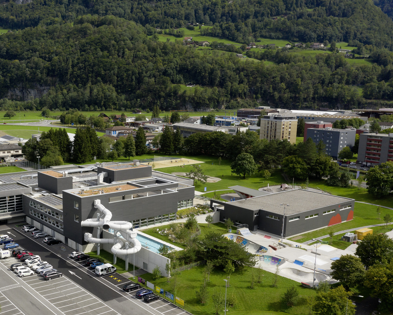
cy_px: 188
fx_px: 465
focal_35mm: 40
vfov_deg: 37.2
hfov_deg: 44.7
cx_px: 111
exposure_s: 1/800
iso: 100
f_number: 5.6
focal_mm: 10.26
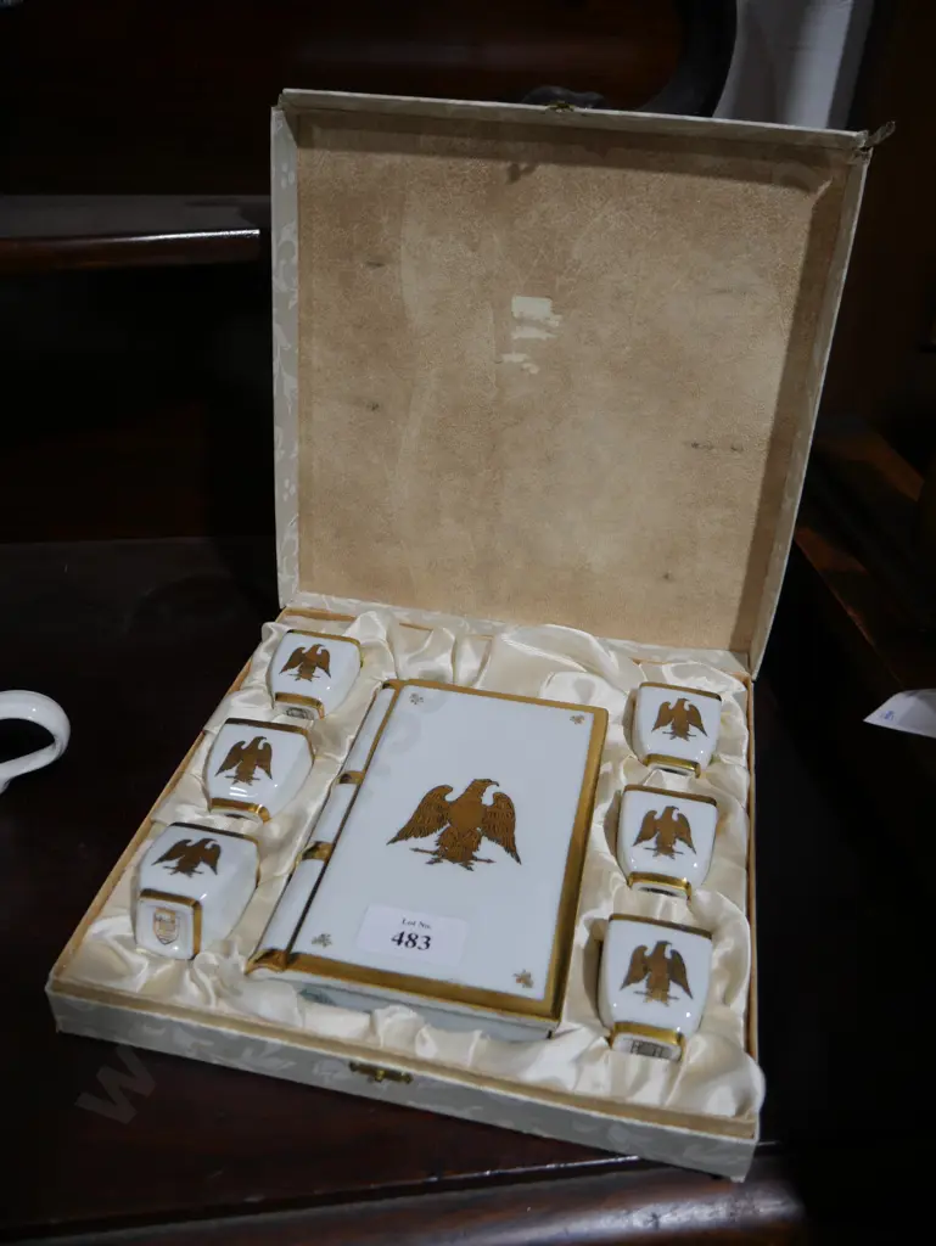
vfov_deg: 63.4
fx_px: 1009
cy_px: 623
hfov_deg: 49.8
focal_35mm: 28
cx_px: 468
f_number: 3.5
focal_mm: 14
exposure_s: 1/80
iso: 200
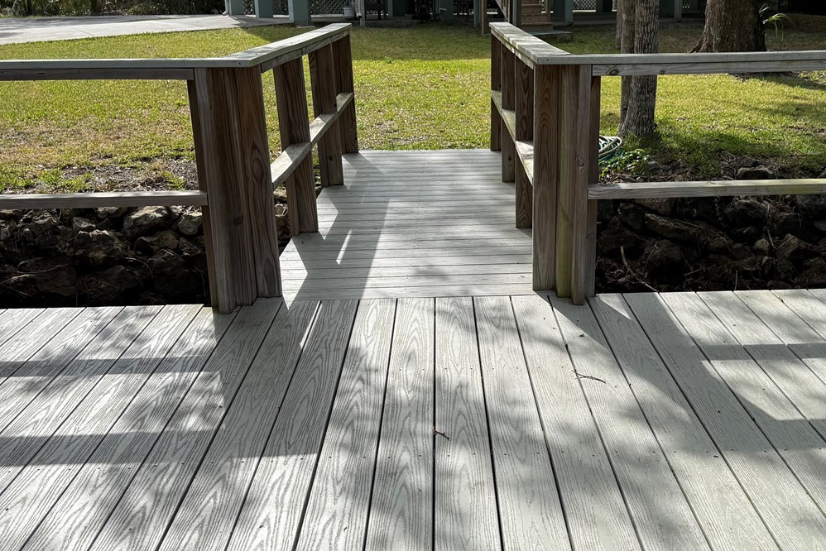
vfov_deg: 33.3
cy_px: 211
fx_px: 918
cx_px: 483
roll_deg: +0.4
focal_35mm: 40
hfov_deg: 48.2
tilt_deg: -13.3
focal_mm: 6.76
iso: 80
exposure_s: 1/4405
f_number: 1.78
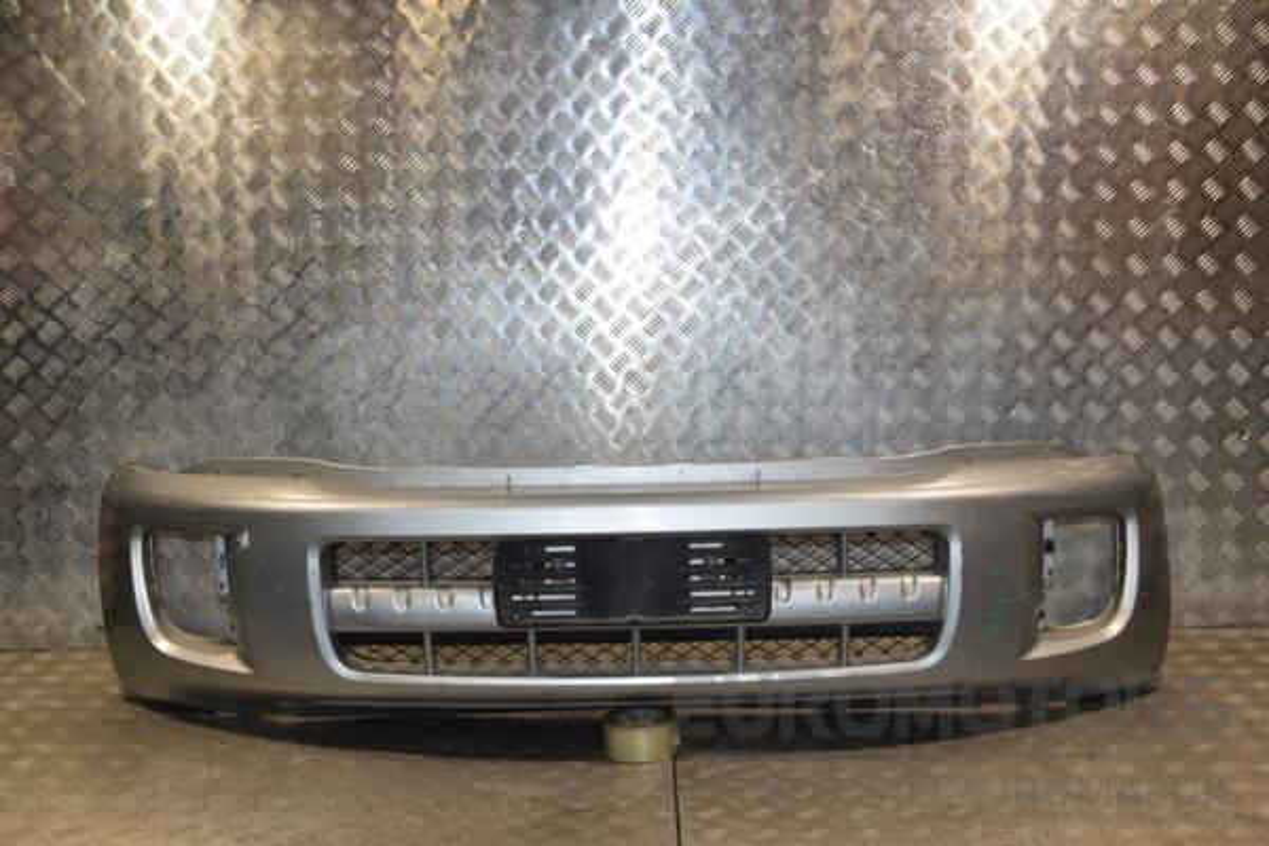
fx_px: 1322
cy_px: 423
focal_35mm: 38
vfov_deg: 35.5
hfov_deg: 51.3
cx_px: 634
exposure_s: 1/200
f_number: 7.1
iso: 800
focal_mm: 25
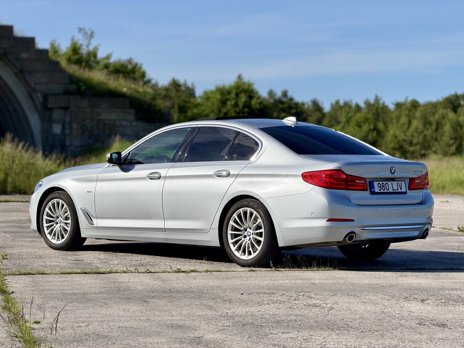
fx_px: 1340
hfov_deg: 19.6
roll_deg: -0.4
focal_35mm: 100
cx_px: 232
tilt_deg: -0.6
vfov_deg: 14.8
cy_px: 174
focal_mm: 16.89
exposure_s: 1/955
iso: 20
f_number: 2.8
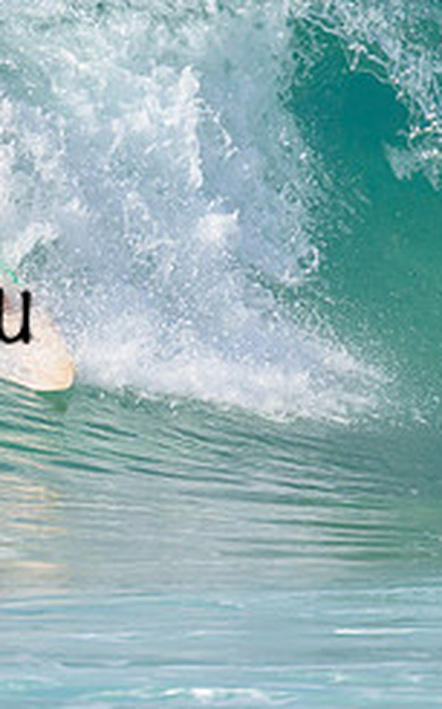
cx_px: -149
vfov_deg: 1.2
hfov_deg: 0.7
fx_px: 33961
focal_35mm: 1761
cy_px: 143
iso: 800
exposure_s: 1/2000
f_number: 11
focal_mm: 590
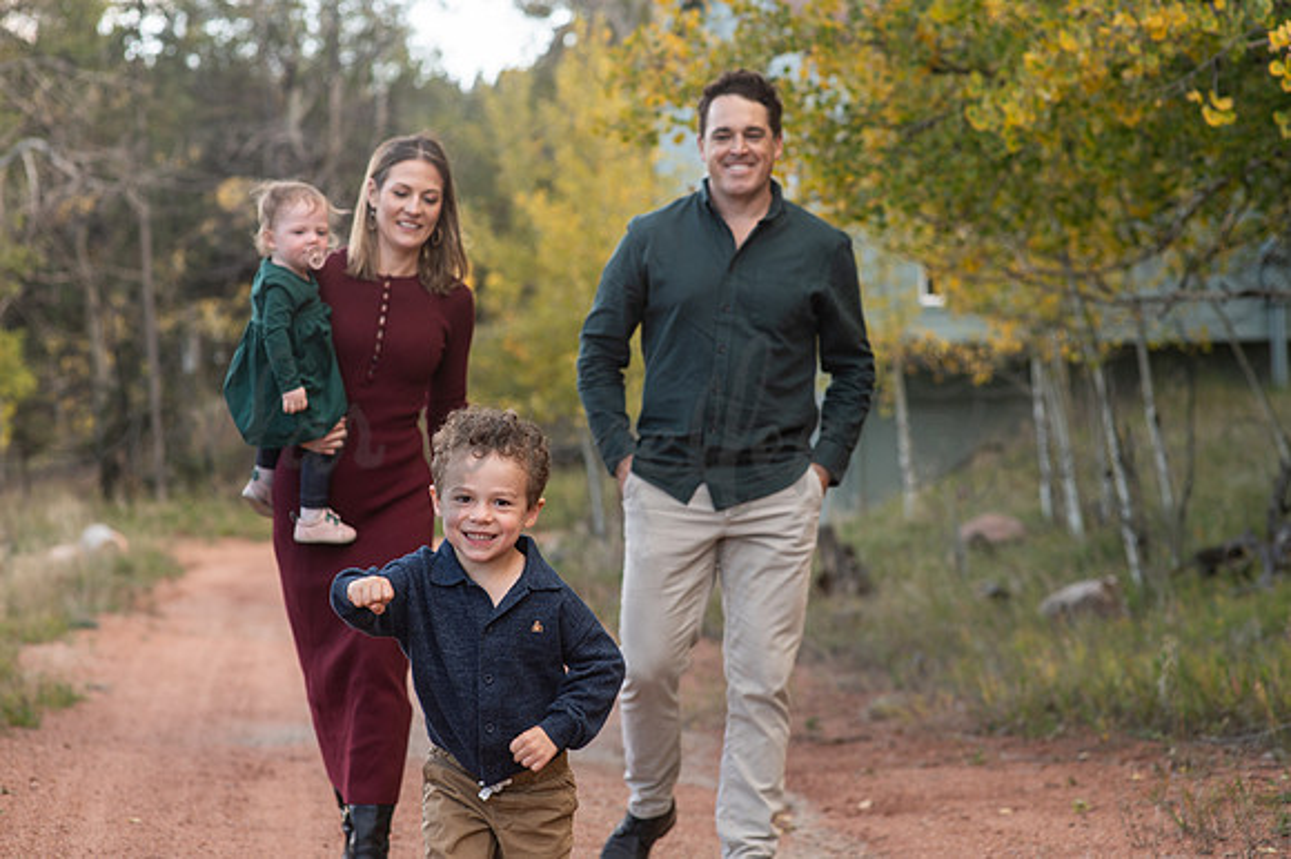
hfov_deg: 23.9
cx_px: 646
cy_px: 430
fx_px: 3046
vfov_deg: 16.1
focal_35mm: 85
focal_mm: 85
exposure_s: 1/320
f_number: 4
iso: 320
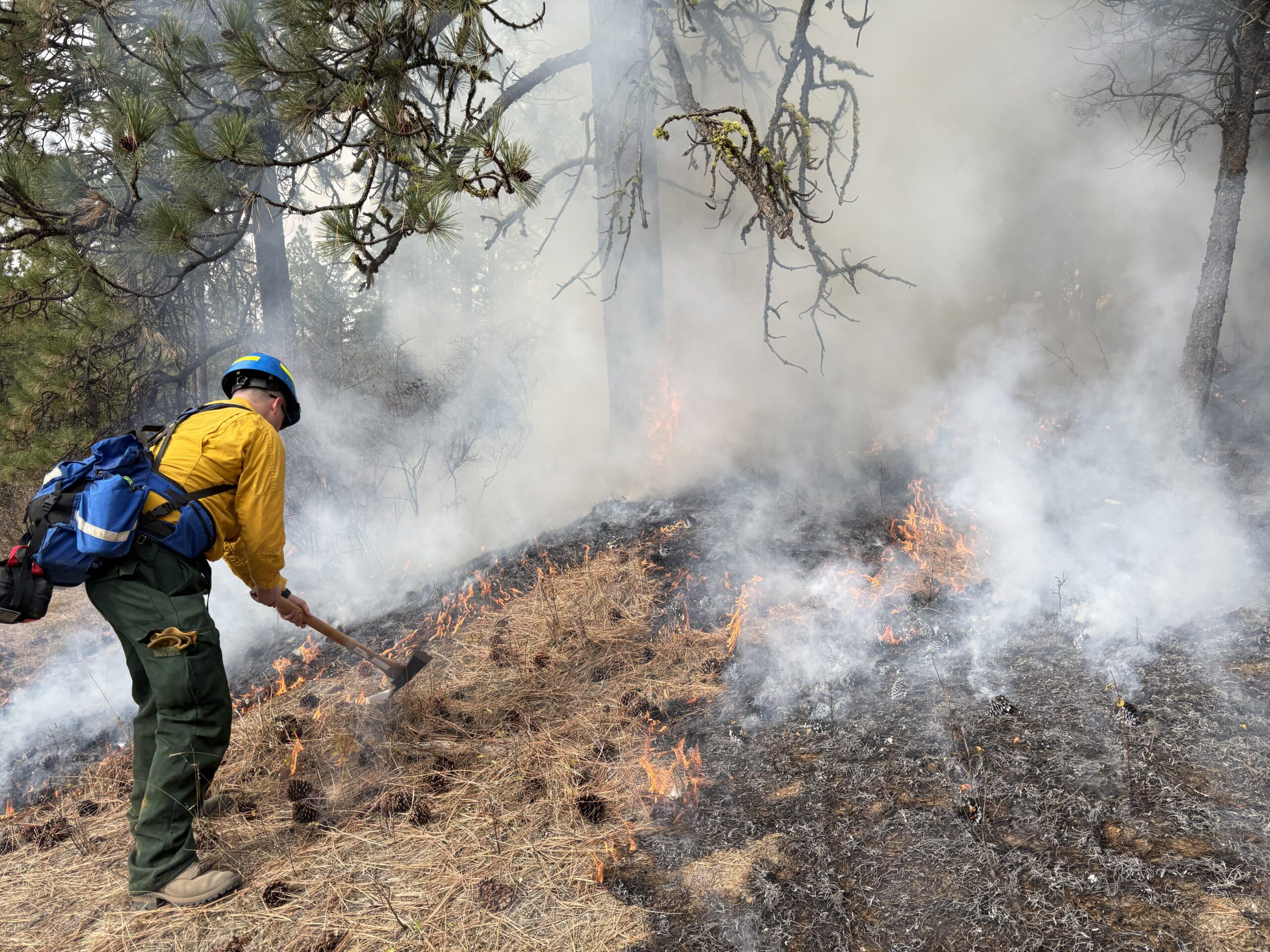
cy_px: 476
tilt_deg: -6.9
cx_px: 635
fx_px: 954
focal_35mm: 26
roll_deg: -0.6
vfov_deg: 53.1
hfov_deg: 67.3
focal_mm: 5.96
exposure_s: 1/850
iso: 50
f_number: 1.6
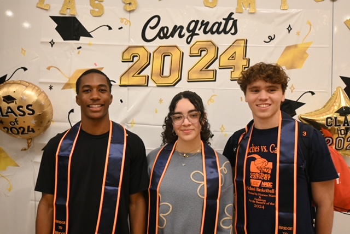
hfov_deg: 52.2
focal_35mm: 37
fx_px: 358
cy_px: 117
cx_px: 175
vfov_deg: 36.2
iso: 3200
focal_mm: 24.5
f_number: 4.2
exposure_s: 1/100
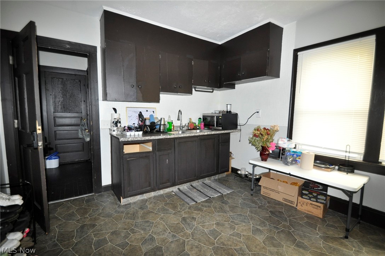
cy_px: 128
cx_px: 192
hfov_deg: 95.1
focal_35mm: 16
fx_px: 176
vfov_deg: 71.9
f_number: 4
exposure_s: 1/60
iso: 800
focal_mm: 11
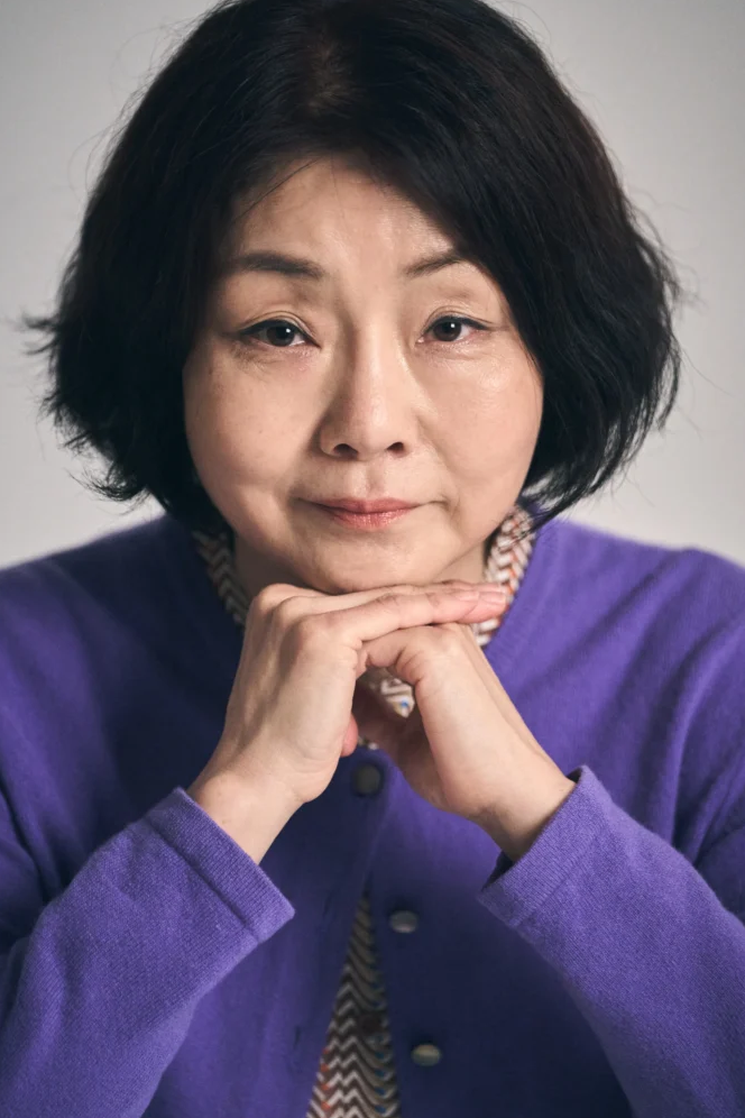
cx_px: 363
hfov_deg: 7.6
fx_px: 5587
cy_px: 551
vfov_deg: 11.4
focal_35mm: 180
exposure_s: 1/200
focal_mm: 175
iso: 1600
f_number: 2.8
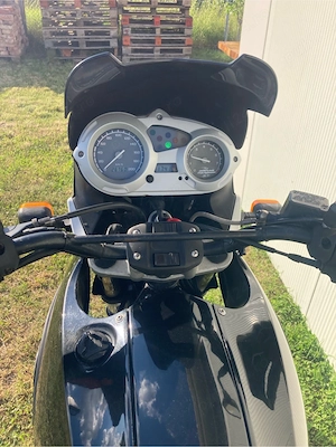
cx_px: 168
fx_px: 362
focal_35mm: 28
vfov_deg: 63.4
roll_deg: -0.4
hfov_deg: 49.7
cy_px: 224
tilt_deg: -34.8
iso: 20
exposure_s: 1/857
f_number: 1.8
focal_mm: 3.99
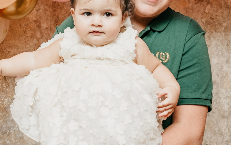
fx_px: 623
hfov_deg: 20.5
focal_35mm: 99
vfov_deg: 13.2
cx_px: 16
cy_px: 56
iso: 250
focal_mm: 26
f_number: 4
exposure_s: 1/160
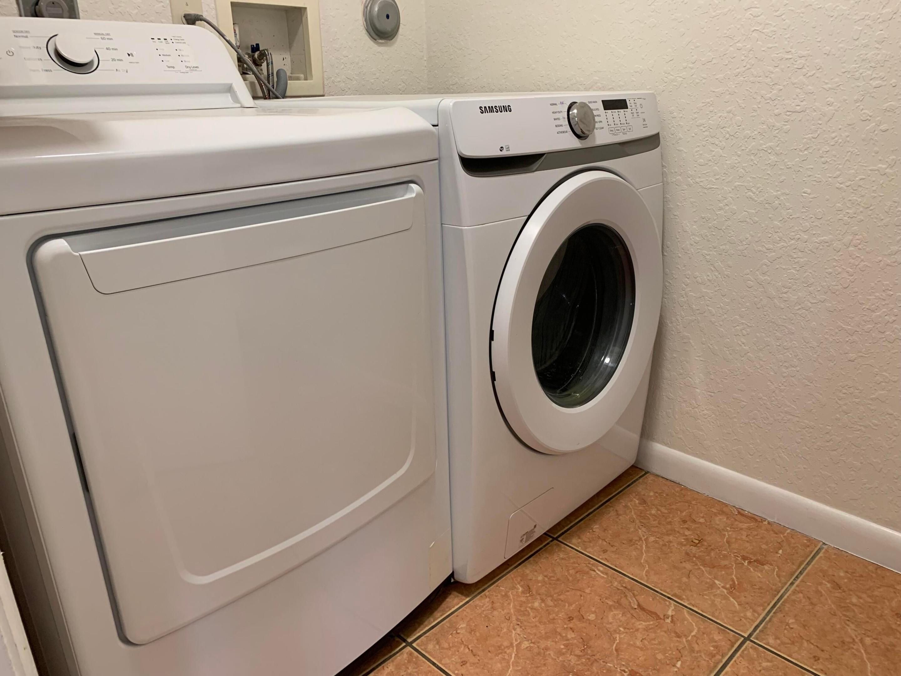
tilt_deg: -21.5
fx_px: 677
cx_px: 450
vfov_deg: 53.1
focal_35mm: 26
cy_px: 338
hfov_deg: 67.3
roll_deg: +1.9
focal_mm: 4.25
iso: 125
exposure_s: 1/60
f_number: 1.8
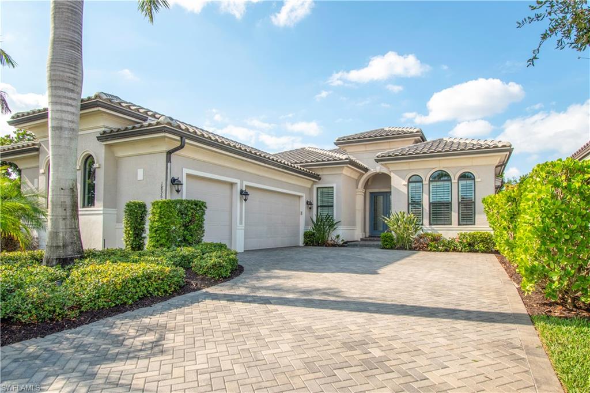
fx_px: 319
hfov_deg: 85.4
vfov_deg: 63.2
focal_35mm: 20
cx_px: 295
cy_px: 196
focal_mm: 13
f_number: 9.5
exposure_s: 1/350
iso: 200
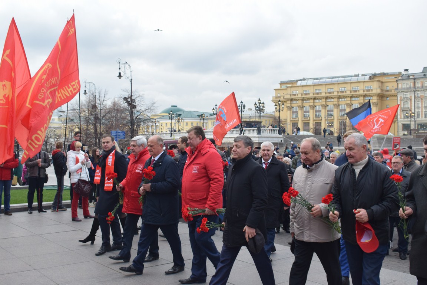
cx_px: 214
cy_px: 142
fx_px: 480
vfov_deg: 33.0
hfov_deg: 47.9
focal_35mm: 40
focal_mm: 27
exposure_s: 1/250
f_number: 8
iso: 400
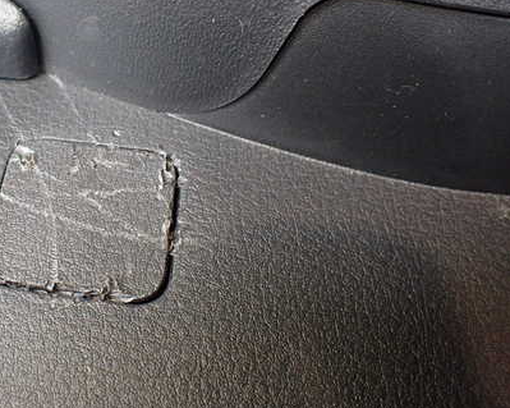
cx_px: 133
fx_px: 664
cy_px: 160
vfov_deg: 34.0
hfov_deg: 40.9
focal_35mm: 44
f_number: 2.3
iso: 500
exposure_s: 1/125
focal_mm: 5.4
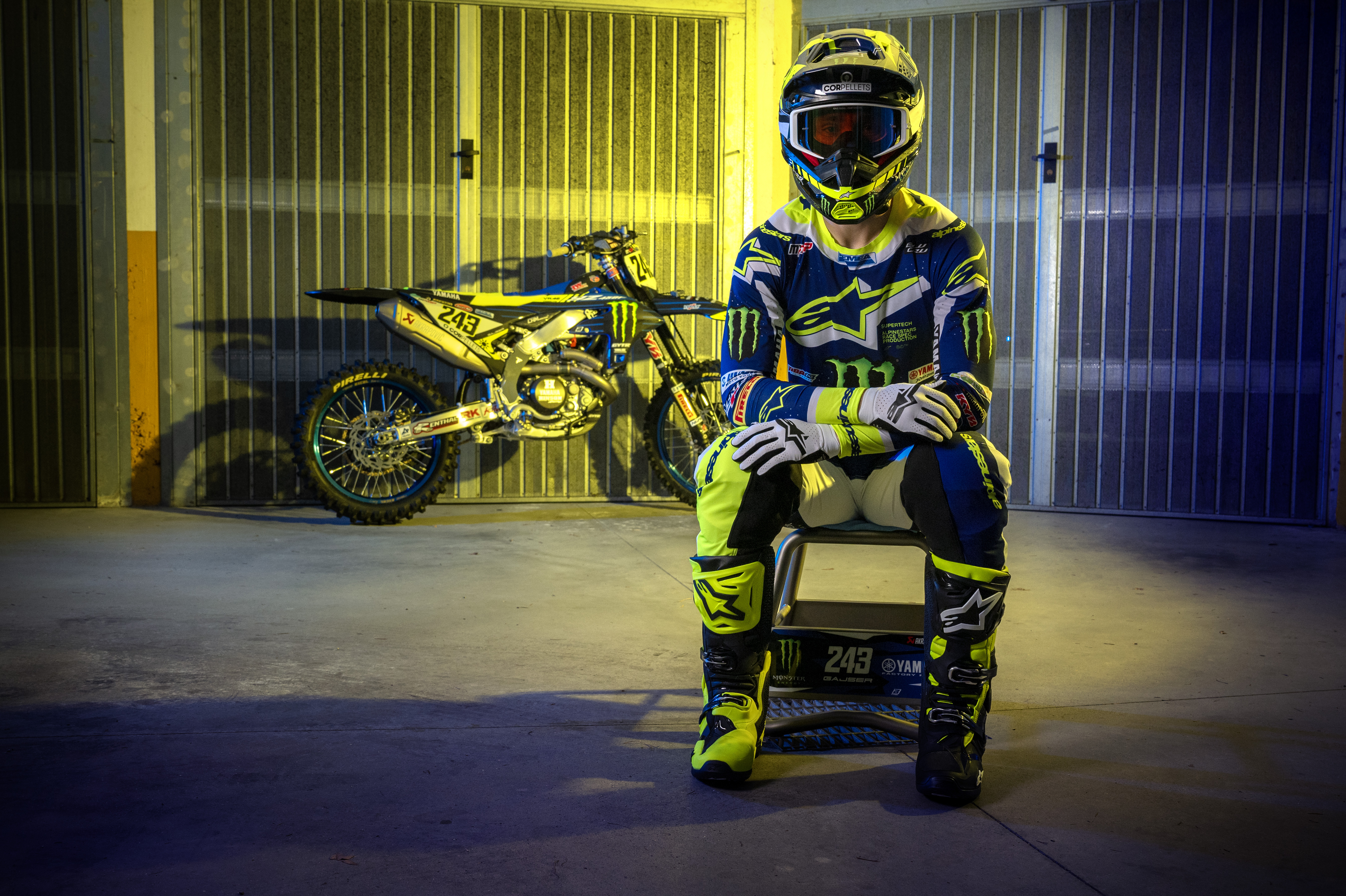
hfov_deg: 49.6
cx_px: 673
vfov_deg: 34.2
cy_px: 448
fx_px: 1458
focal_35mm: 39
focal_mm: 26
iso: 400
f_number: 5
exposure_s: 1/1000
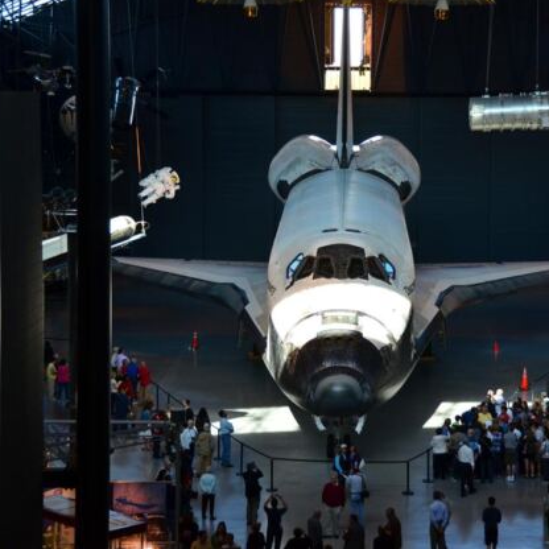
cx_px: 338
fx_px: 1543
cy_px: 271
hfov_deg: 20.1
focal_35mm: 86
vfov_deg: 20.2
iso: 400
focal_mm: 44
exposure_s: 1/125
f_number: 5.6
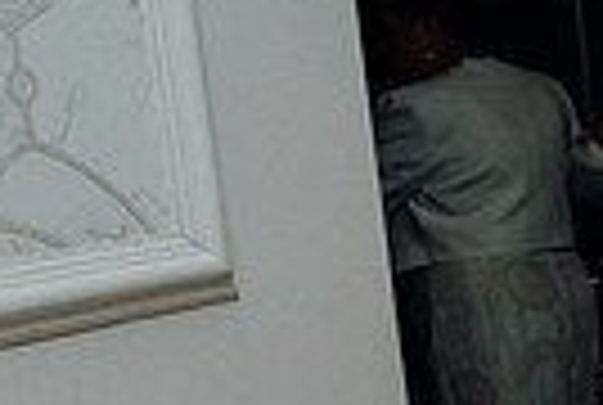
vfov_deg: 9.3
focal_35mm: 147
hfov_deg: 12.3
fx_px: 2468
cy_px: 443
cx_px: 1206
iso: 50
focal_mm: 34
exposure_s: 1/160
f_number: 3.5
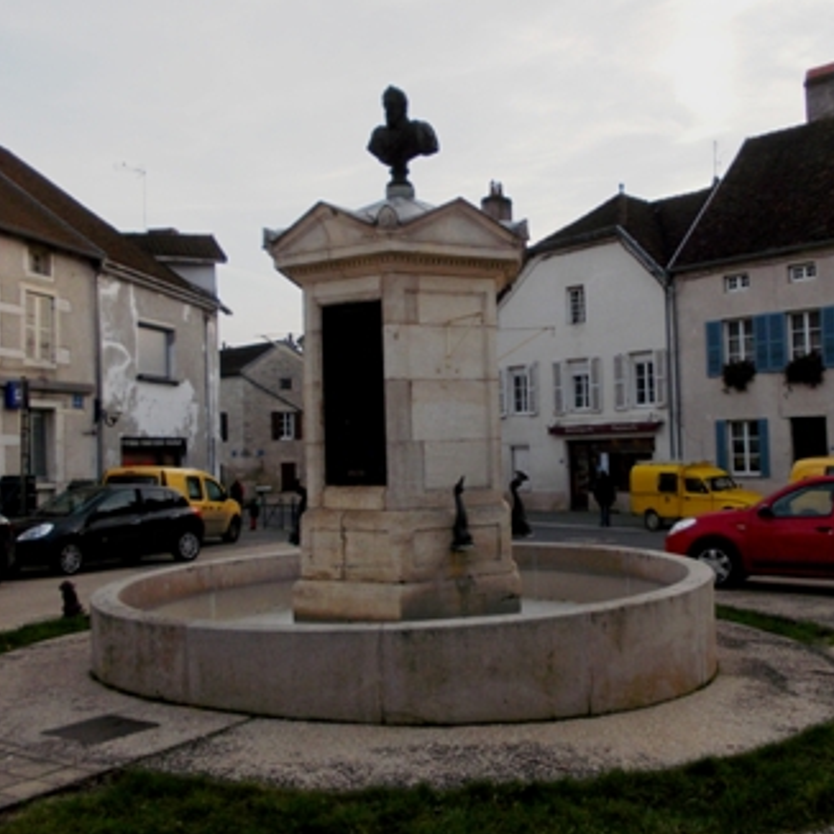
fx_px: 927
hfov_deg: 48.1
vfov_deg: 48.5
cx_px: 507
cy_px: 414
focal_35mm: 34
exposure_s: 1/320
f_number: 2.7
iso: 80
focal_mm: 4
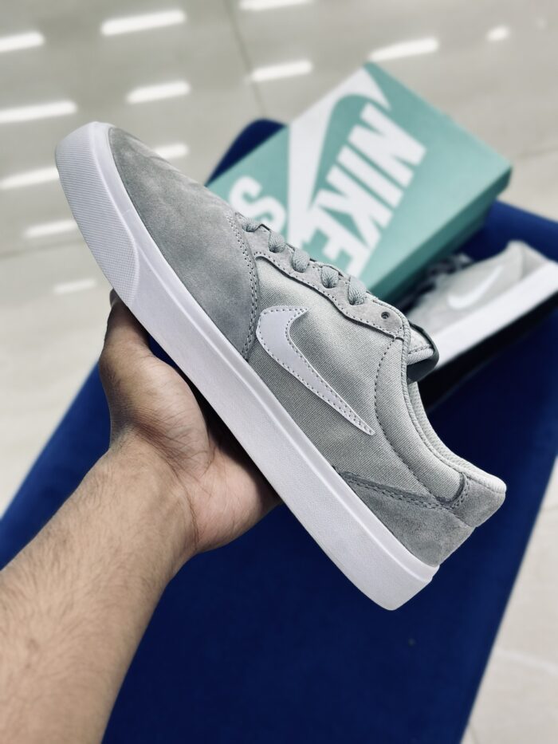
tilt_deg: -61.4
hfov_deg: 30.3
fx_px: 1031
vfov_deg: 39.7
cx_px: 279
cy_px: 372
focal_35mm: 48
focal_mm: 6.86
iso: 64
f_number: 1.78
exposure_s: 1/110
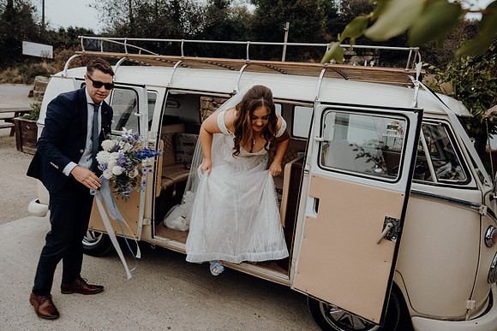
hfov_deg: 73.7
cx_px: 248
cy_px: 166
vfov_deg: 53.2
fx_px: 331
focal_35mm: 24
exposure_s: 1/200
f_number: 3.5
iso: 125
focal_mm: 24
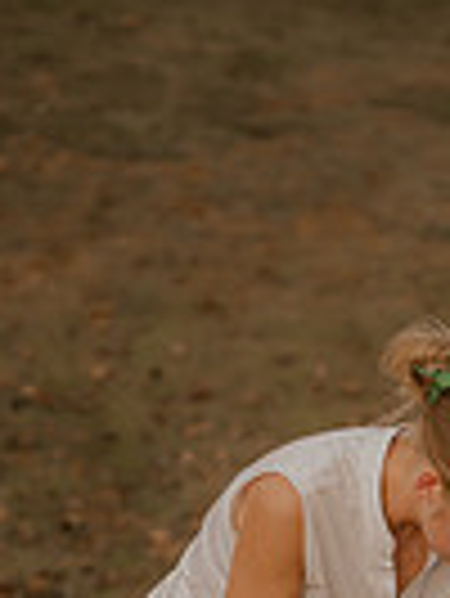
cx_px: 367
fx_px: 3946
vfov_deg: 8.5
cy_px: 823
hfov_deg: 6.5
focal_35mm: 228
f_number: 2.8
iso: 1000
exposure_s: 1/2000
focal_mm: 70
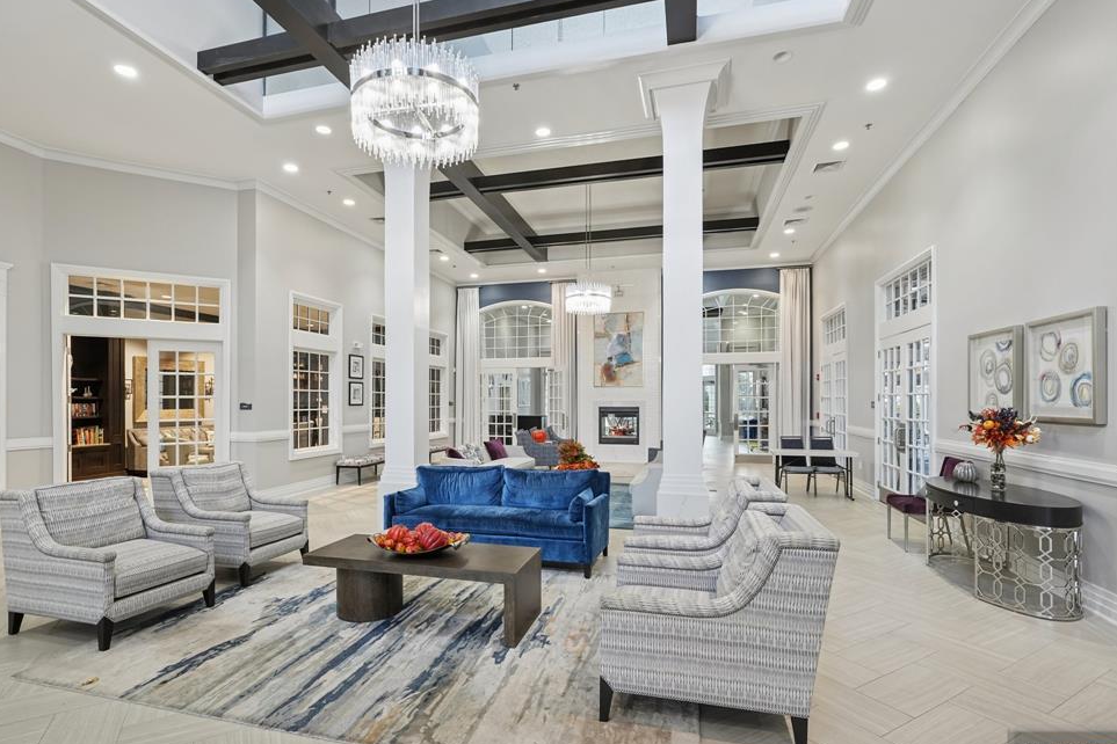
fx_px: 527
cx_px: 531
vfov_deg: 70.4
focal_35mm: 17
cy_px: 386
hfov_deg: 93.2
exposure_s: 1/15
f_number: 8
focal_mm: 16
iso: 1250
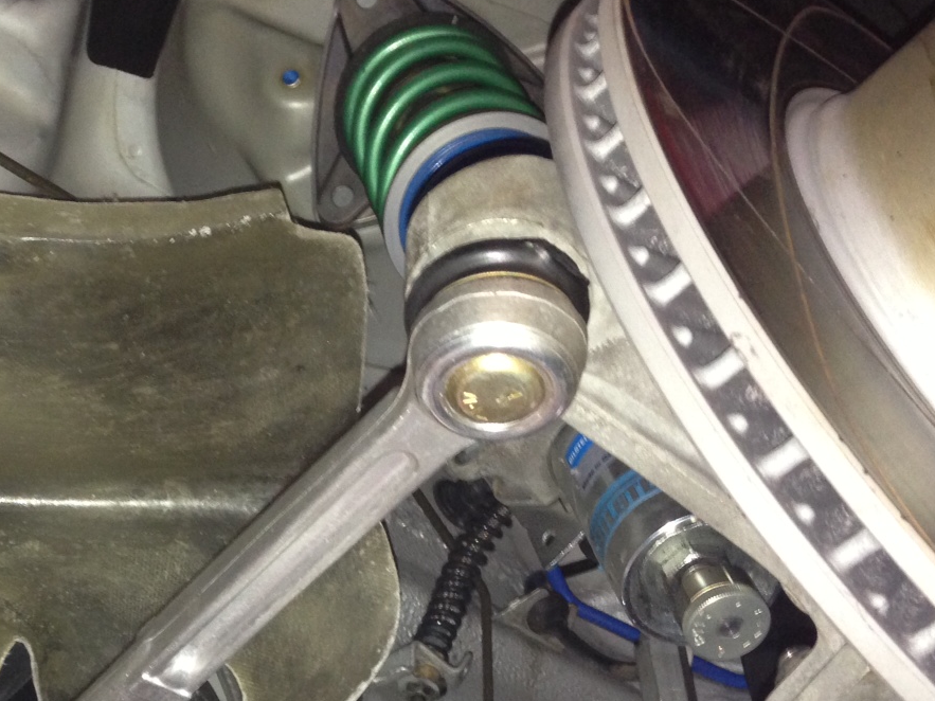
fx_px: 1647
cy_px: 598
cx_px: 149
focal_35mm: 61
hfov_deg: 30.7
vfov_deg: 23.5
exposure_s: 1/20
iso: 160
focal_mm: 4.13
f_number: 2.4
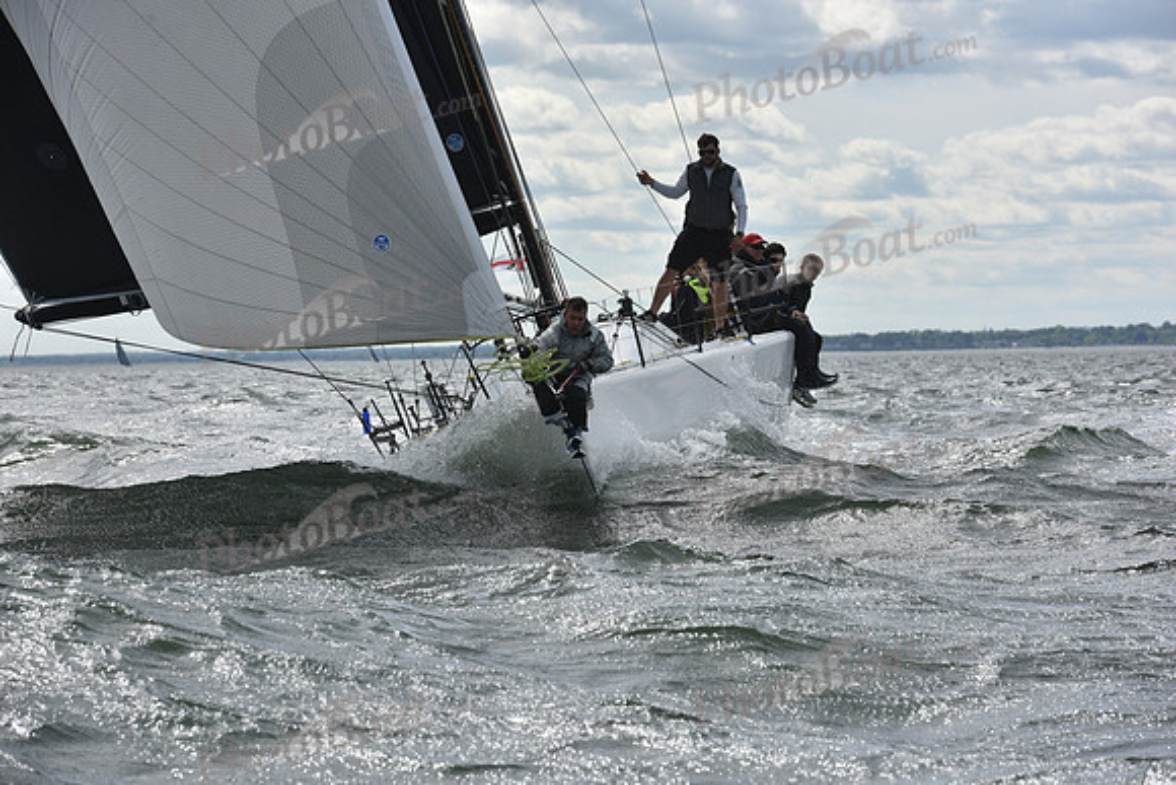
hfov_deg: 11.7
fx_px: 5718
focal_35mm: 175
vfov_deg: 7.9
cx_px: 588
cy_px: 392
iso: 320
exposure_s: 1/1000
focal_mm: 175
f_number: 10
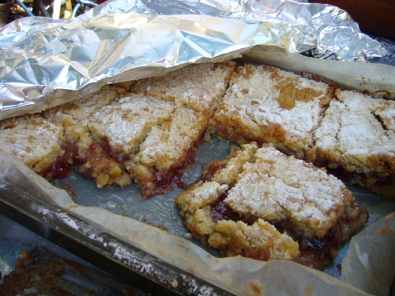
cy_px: 148
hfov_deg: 51.4
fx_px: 411
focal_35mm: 36
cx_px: 198
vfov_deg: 39.7
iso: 100
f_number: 2.9
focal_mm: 6
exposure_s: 1/320
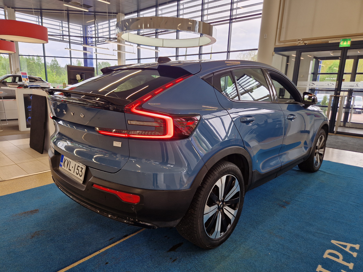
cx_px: 182
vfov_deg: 58.9
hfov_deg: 73.9
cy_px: 136
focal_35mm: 23
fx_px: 241
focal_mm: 5.4
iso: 50
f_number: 1.8
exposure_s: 1/67
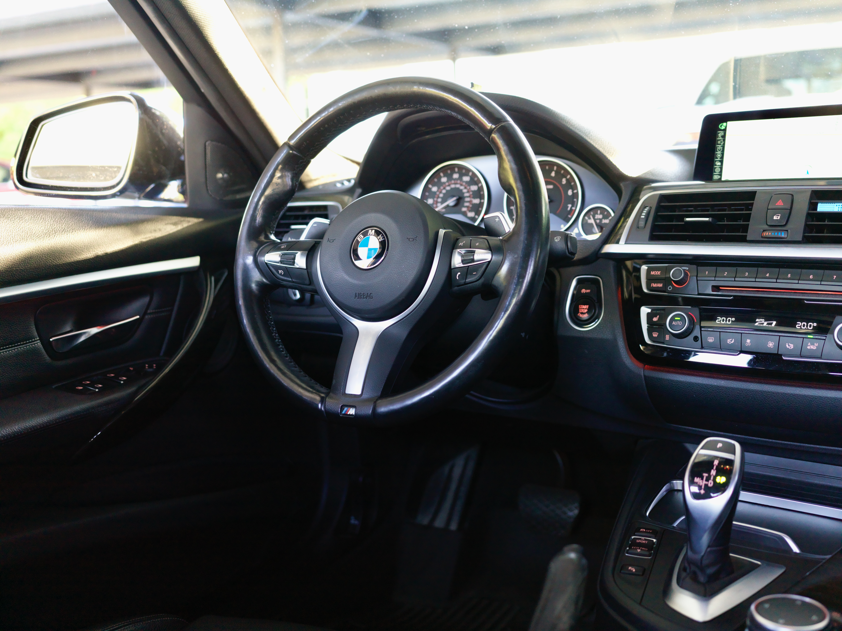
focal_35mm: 35
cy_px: 316
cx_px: 421
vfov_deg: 40.7
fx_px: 851
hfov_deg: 52.6
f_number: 4
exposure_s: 1/100
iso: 3200
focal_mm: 45
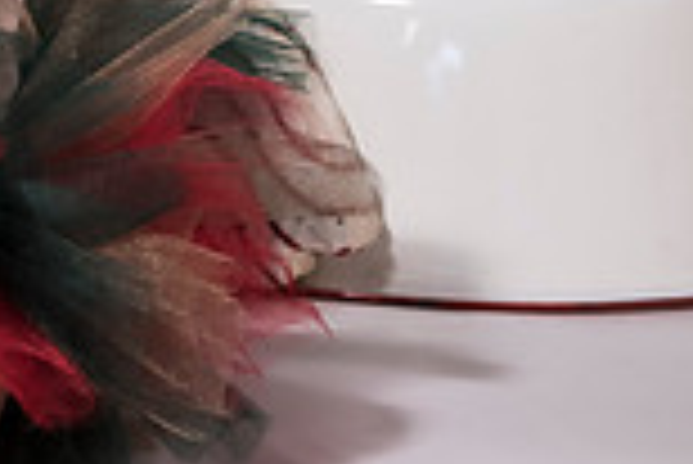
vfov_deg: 5.2
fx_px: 5048
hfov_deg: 7.7
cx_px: -418
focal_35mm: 262
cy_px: -260
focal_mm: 52
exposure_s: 1/125
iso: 100
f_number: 2.8
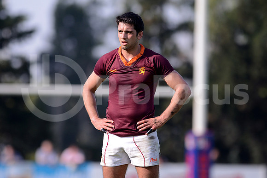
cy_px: 89
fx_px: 3116
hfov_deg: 4.9
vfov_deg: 3.3
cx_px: 134
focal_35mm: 420
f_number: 4
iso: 400
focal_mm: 420
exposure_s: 1/1600
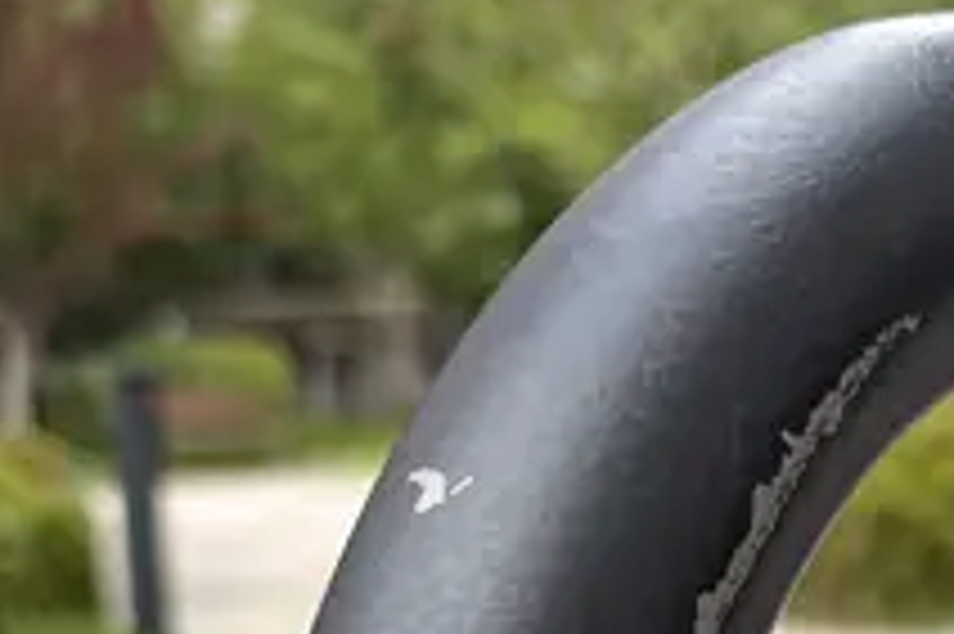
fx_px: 2701
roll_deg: +1.9
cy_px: 1178
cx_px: 968
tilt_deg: -15.2
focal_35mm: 102
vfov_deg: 12.2
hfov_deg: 19.4
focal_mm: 5.96
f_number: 1.6
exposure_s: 1/820
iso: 50
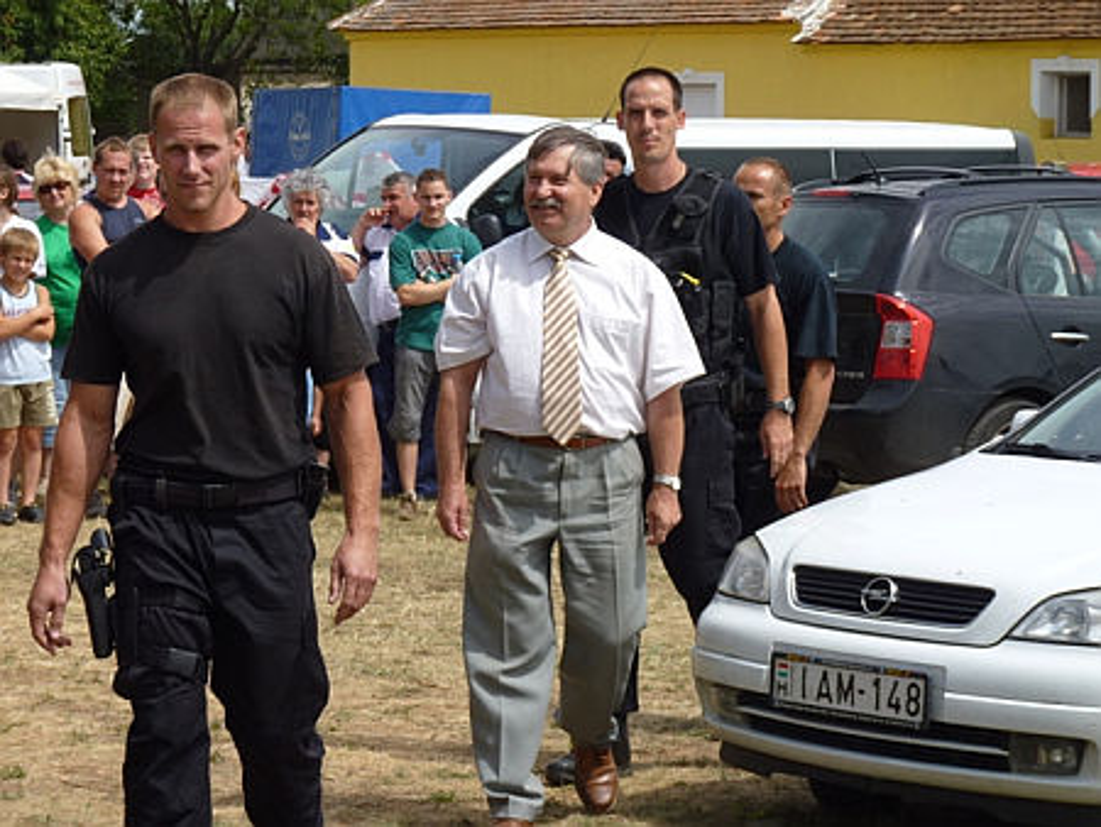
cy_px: 414
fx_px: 4264
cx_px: 550
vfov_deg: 11.1
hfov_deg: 14.7
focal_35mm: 134
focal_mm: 23.7
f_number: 4.5
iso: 80
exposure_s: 1/640
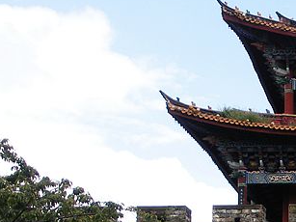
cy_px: 233
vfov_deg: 12.2
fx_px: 1026
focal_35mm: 120
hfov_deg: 15.3
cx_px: 428
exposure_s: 1/388
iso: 64
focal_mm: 6.3
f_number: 3.5
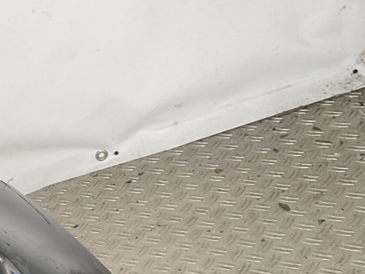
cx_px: -182
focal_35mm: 88
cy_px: 396
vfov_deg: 15.6
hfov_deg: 19.4
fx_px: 928
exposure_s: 1/100
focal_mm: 3
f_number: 1.8
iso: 20
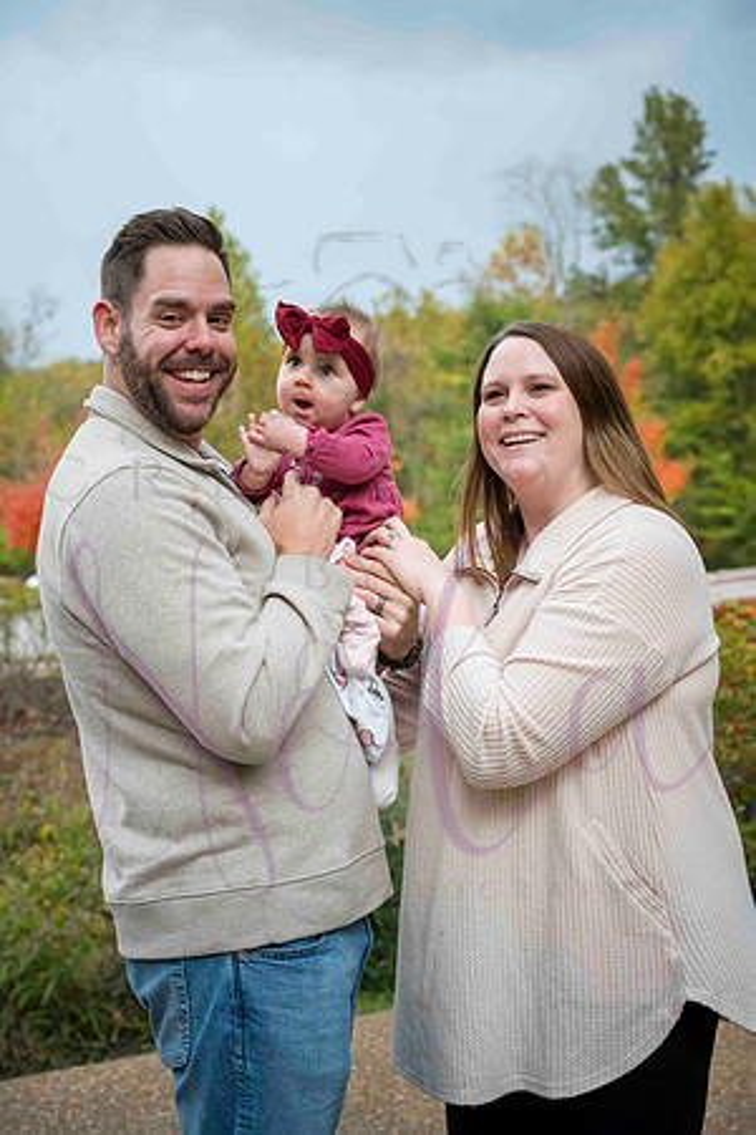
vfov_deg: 38.9
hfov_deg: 26.5
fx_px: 1606
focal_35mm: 51
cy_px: 568
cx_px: 378
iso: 400
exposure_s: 1/500
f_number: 4.5
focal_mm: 51
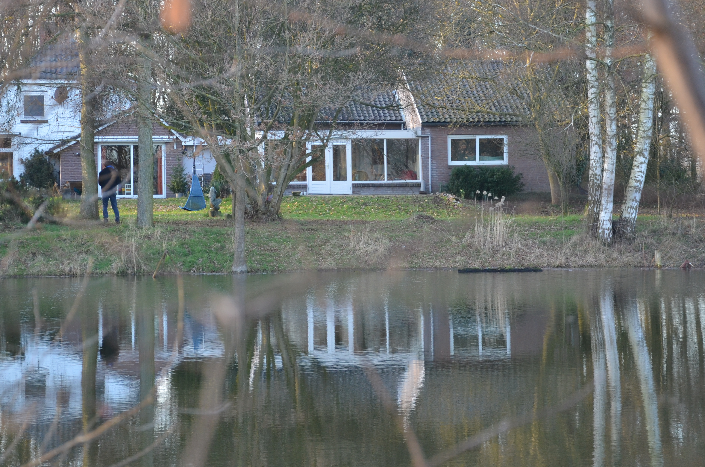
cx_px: 364
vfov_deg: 11.6
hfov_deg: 17.5
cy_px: 144
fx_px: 2287
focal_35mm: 117
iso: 400
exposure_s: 1/80
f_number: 5
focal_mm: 52
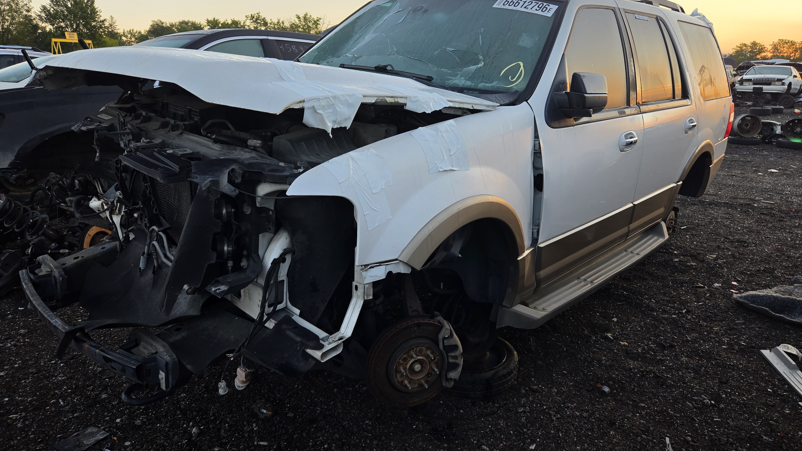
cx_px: 409
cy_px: 190
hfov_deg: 71.9
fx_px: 553
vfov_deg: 44.2
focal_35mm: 26
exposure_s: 1/180
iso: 32
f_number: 1.8
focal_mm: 5.4
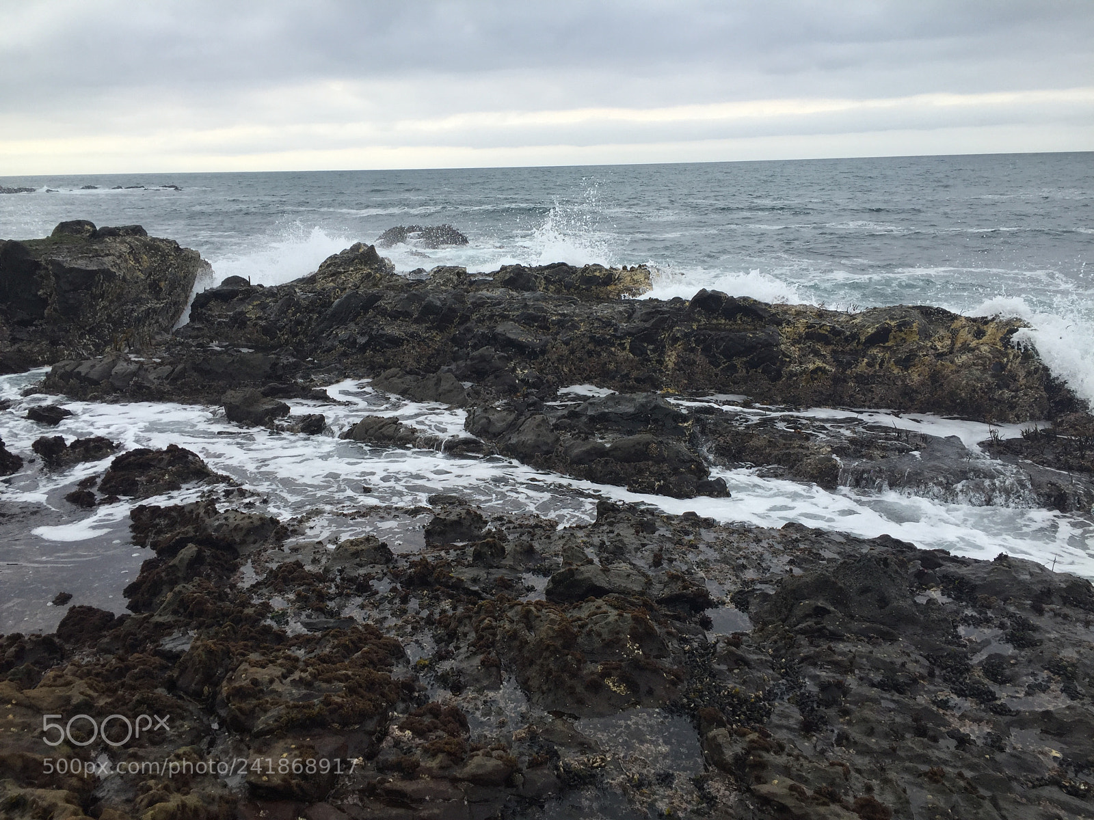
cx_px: 547
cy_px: 410
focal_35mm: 29
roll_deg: +1.0
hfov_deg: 61.7
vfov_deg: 48.2
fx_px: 917
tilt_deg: -14.2
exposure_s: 1/706
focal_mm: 4.15
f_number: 2.2
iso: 32
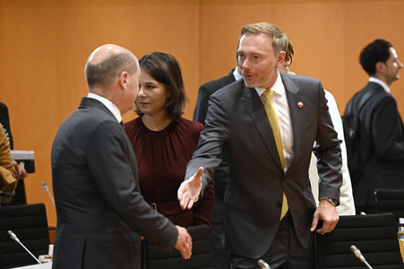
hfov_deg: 12.1
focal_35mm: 170
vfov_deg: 8.1
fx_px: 1906
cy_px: 134
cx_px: 202
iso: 5000
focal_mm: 170
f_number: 4.5
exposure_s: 1/320
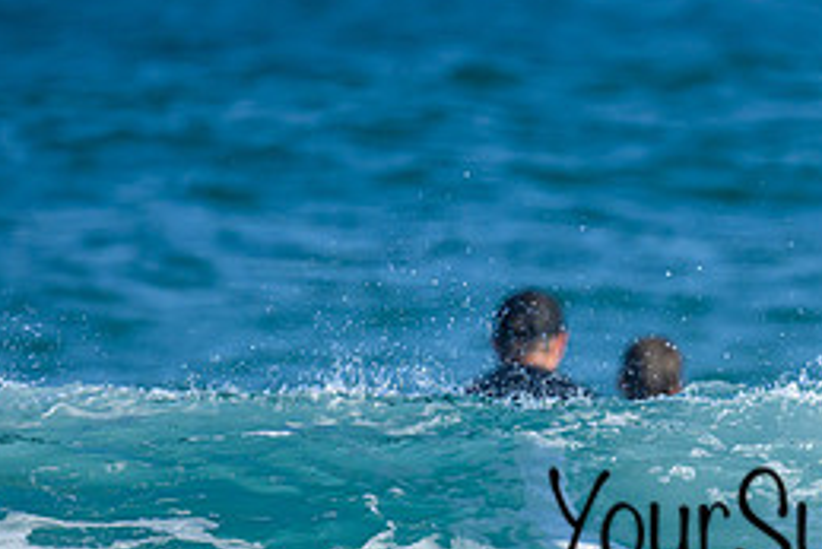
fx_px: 43109
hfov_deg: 1.1
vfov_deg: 0.7
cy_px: 498
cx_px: 828
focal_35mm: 1887
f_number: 6.3
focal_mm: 800
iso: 450
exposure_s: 1/2000
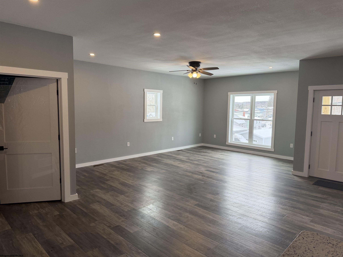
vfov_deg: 56.8
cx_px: 172
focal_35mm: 24
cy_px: 128
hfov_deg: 71.6
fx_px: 238
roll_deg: -1.2
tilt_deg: -5.7
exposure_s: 1/202
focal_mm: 6.76
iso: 125
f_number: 1.78
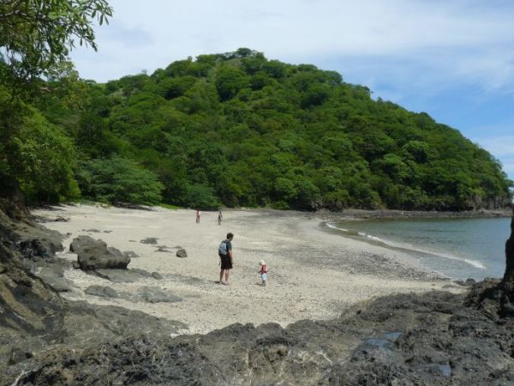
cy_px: 193
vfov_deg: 39.7
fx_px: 535
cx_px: 257
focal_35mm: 36
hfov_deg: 51.4
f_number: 6.3
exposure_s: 1/400
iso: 100
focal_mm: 6
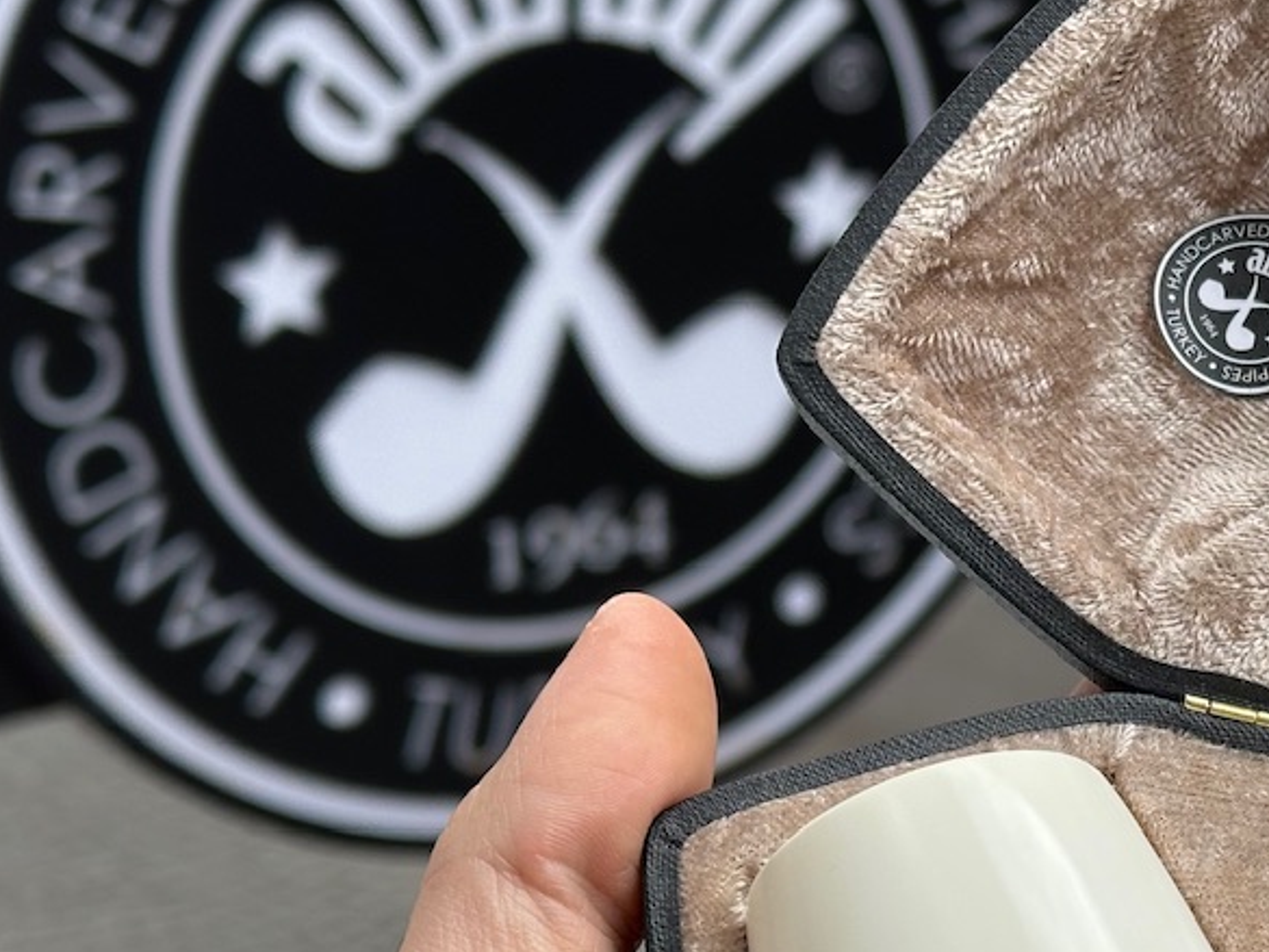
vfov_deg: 14.1
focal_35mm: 105
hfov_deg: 18.1
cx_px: 1332
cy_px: 646
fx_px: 3850
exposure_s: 1/1157
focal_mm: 6.86
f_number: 1.78
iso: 64
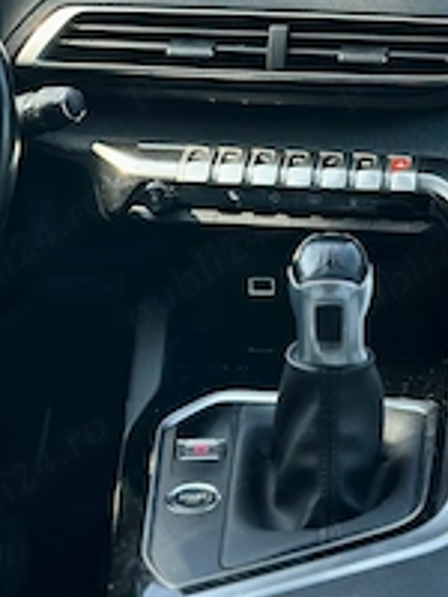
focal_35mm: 96
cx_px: 326
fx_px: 1657
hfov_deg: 15.3
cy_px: 81
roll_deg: -1.4
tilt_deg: -12.9
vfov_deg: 20.1
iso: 80
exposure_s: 1/475
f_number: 1.78
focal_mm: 6.86
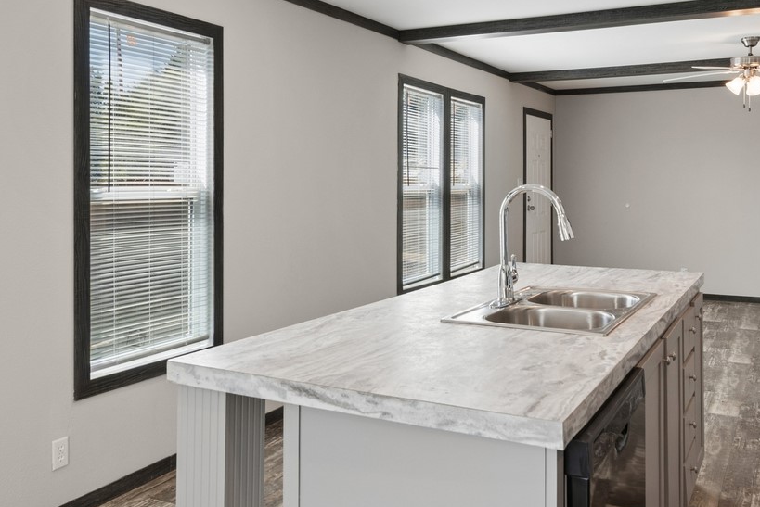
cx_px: 408
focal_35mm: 35
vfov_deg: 37.4
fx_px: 739
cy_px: 156
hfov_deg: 54.4
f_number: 8
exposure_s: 1/80
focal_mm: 14
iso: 400
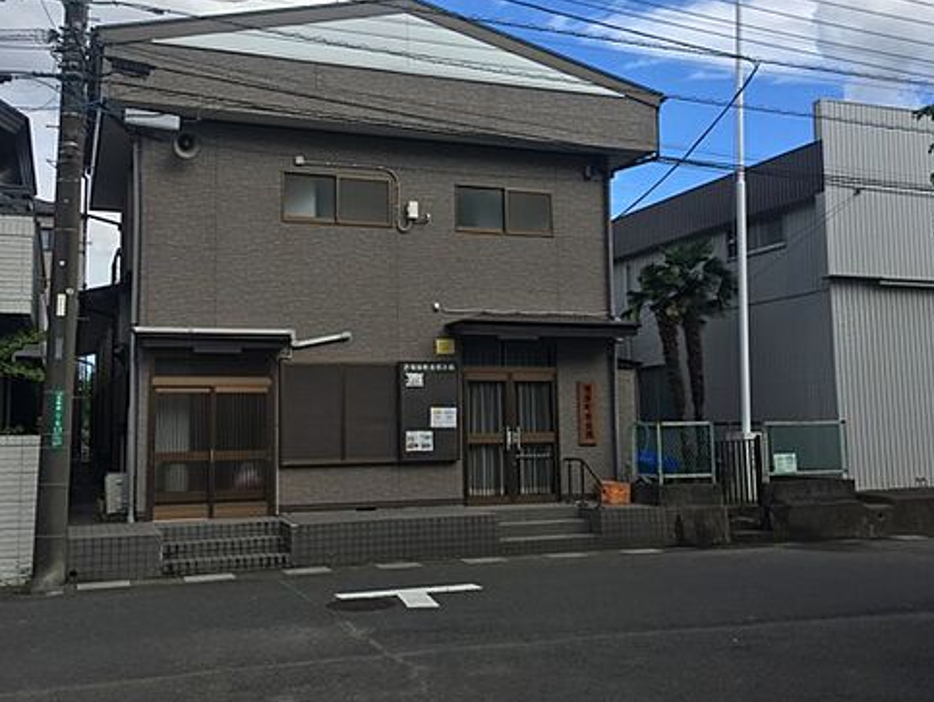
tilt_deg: +7.3
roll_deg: -1.2
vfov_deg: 39.7
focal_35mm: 36
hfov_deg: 51.3
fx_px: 972
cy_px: 323
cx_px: 425
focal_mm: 4.15
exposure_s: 1/1582
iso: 32
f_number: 2.2
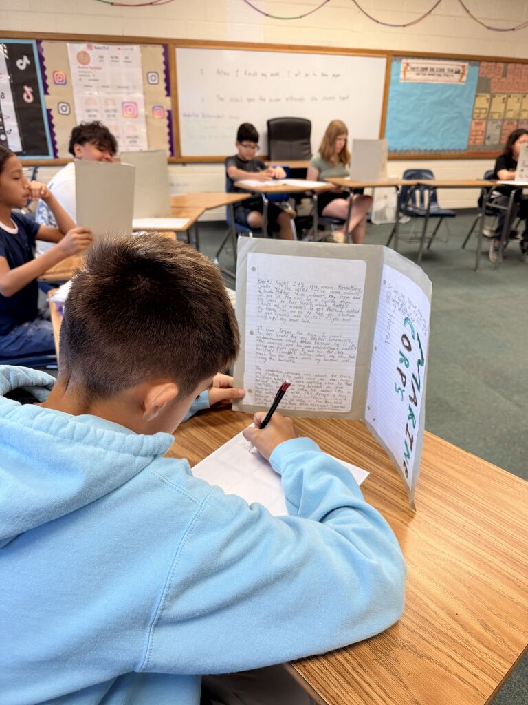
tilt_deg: -27.7
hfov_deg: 56.8
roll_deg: +0.9
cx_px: 264
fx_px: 488
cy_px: 352
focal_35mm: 24
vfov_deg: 71.6
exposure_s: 1/120
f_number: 1.78
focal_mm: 6.76
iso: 100
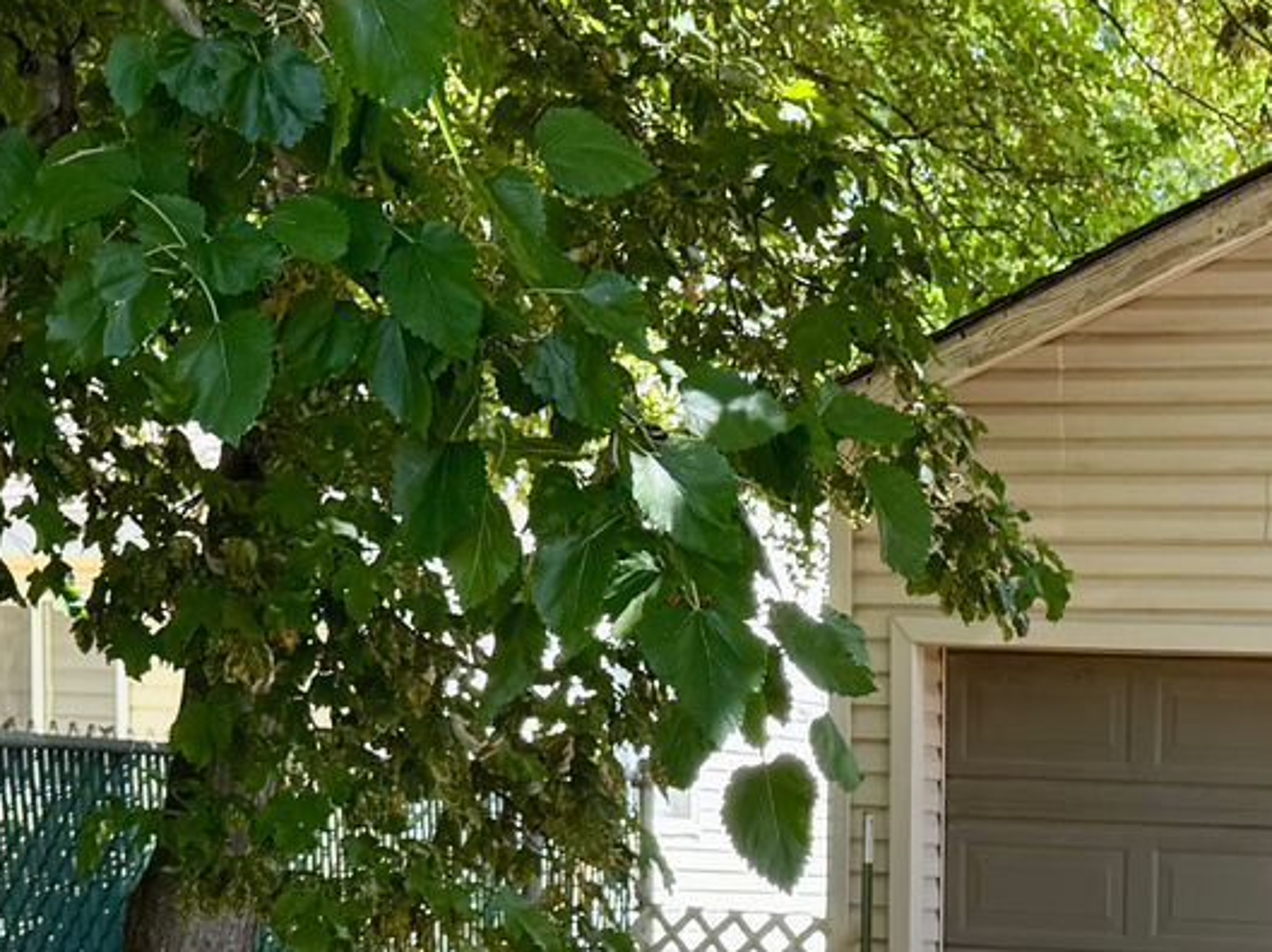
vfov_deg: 14.9
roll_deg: -1.5
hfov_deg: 19.8
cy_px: 1358
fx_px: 3415
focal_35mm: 93
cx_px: 1527
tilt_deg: -7.4
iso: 80
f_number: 1.78
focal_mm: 6.76
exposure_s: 1/314
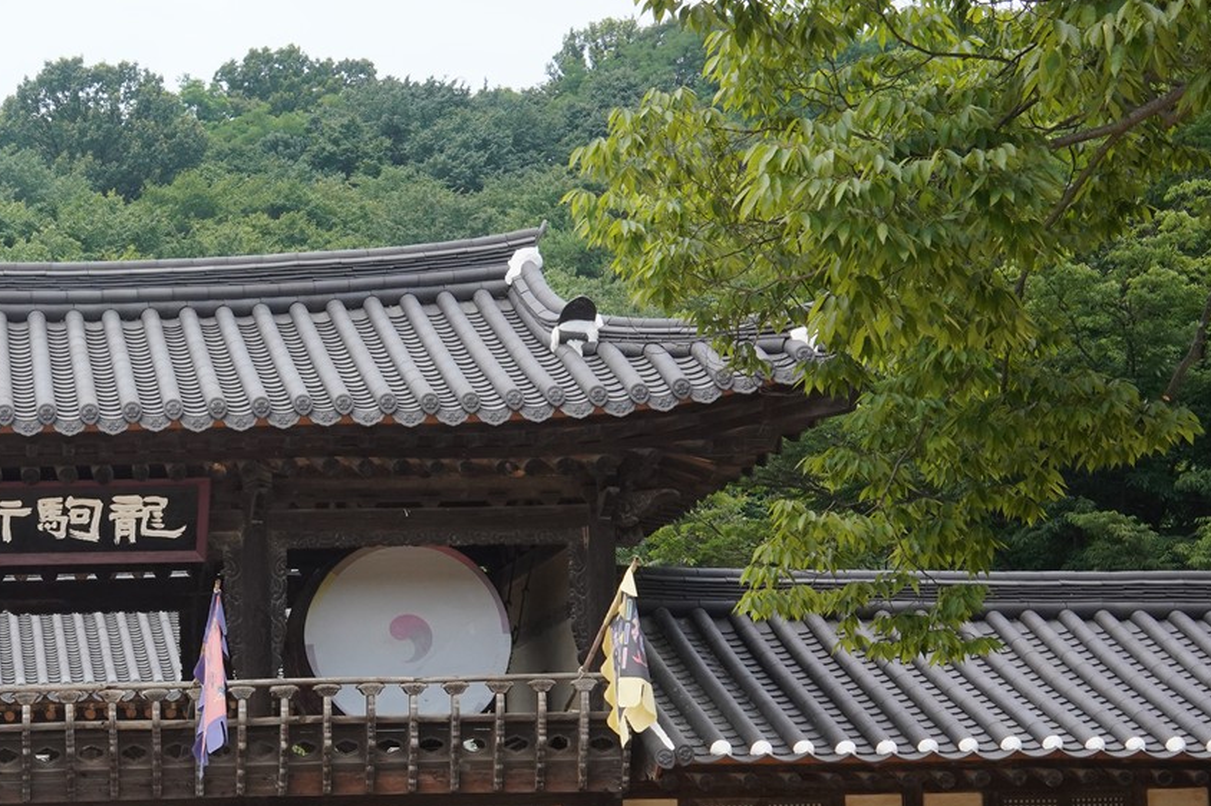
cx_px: 59
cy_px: 658
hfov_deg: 23.6
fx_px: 2791
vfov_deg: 16.3
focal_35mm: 83
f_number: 14
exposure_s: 1/200
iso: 800
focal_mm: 35
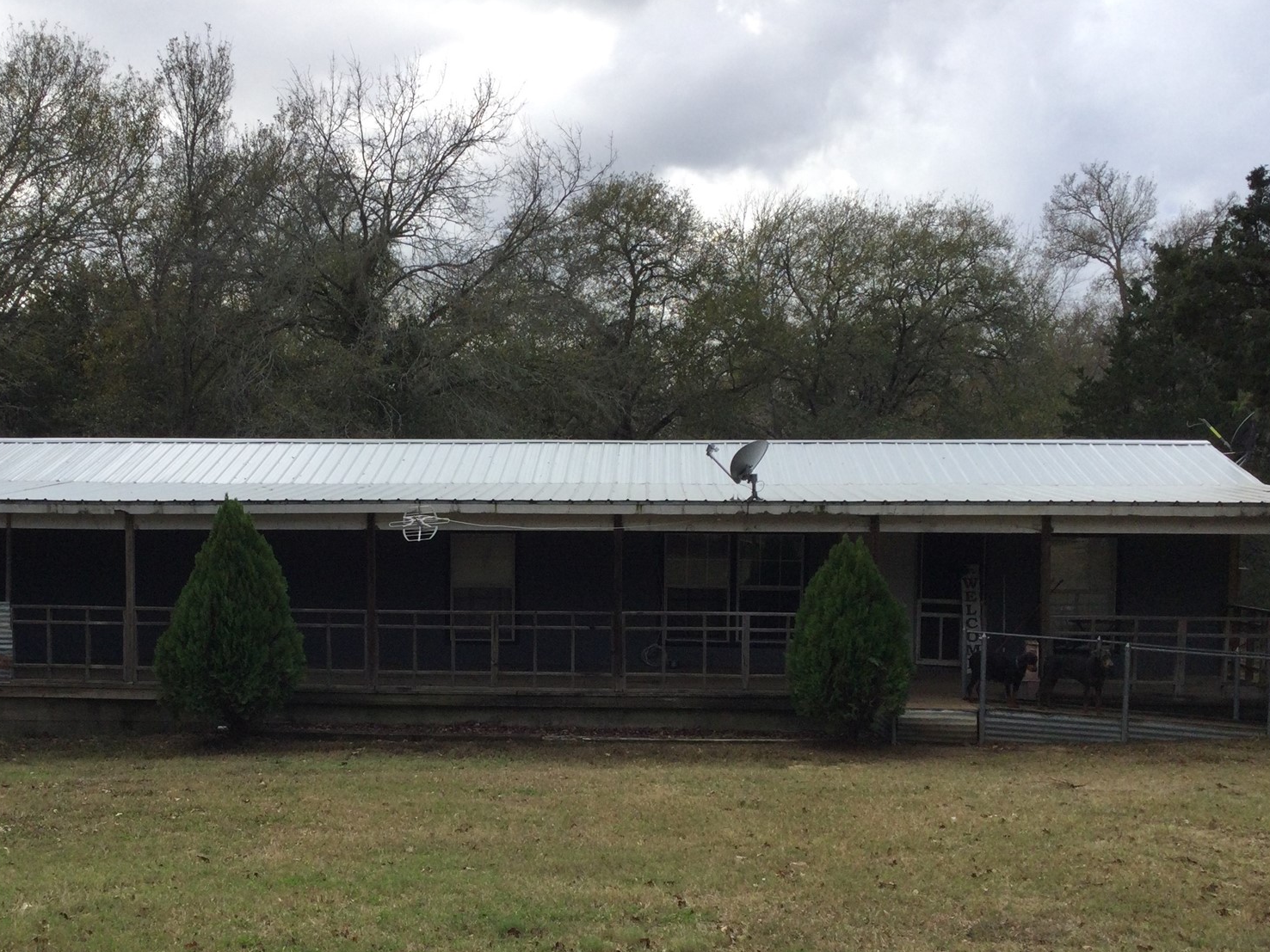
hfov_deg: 43.5
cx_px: 484
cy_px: 611
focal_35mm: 43
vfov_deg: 33.4
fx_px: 1578
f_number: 2.4
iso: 25
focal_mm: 3.3
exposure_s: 1/532
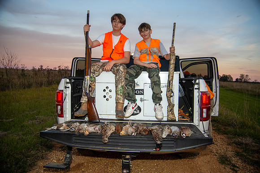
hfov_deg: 65.5
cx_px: 130
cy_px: 86
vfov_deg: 46.4
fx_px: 202
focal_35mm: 28
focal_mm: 28
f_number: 4.5
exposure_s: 1/60
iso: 100
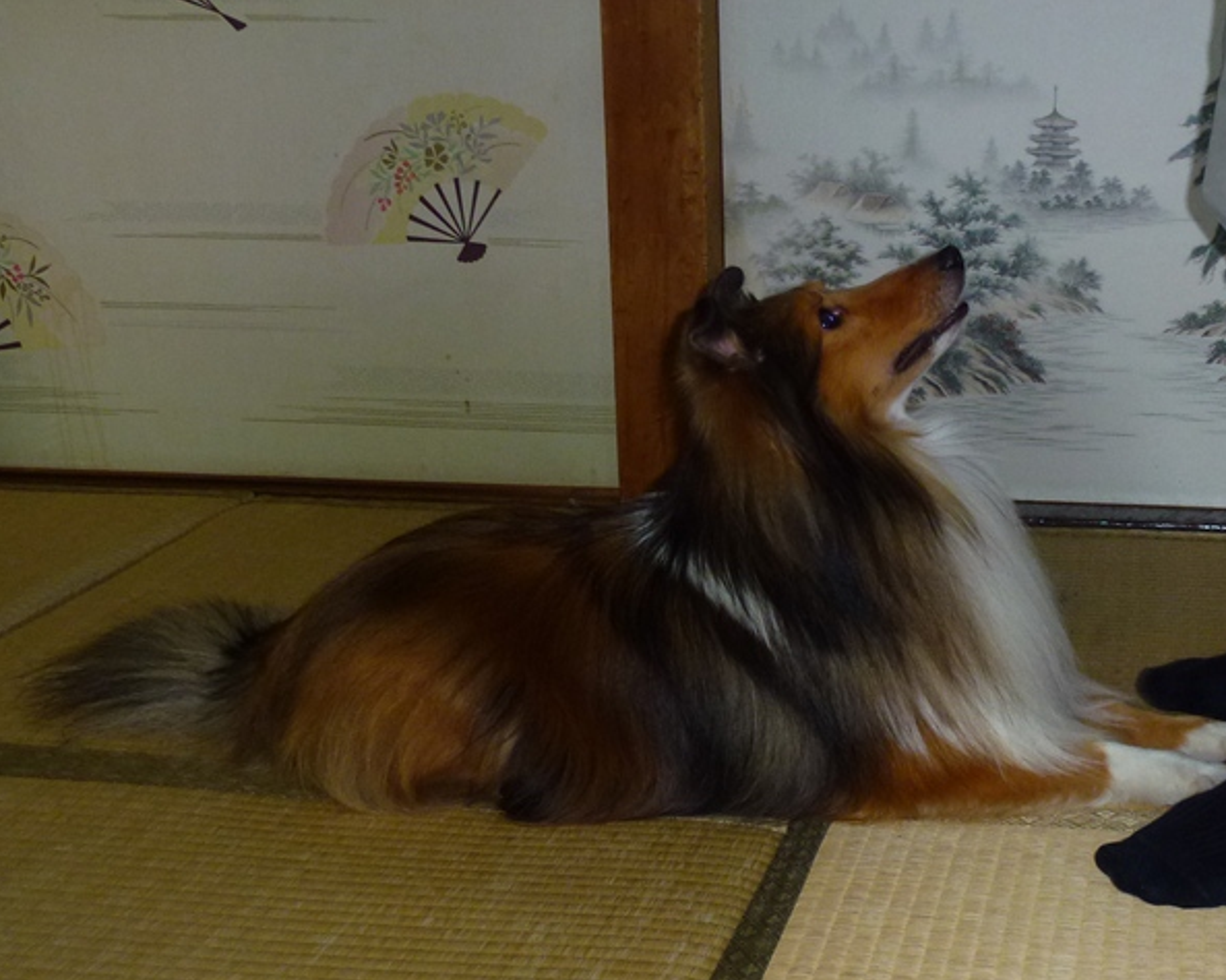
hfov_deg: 46.8
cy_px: 492
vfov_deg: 38.2
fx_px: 1415
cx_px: 649
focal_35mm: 39
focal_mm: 6.4
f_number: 3.7
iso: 200
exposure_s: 1/60
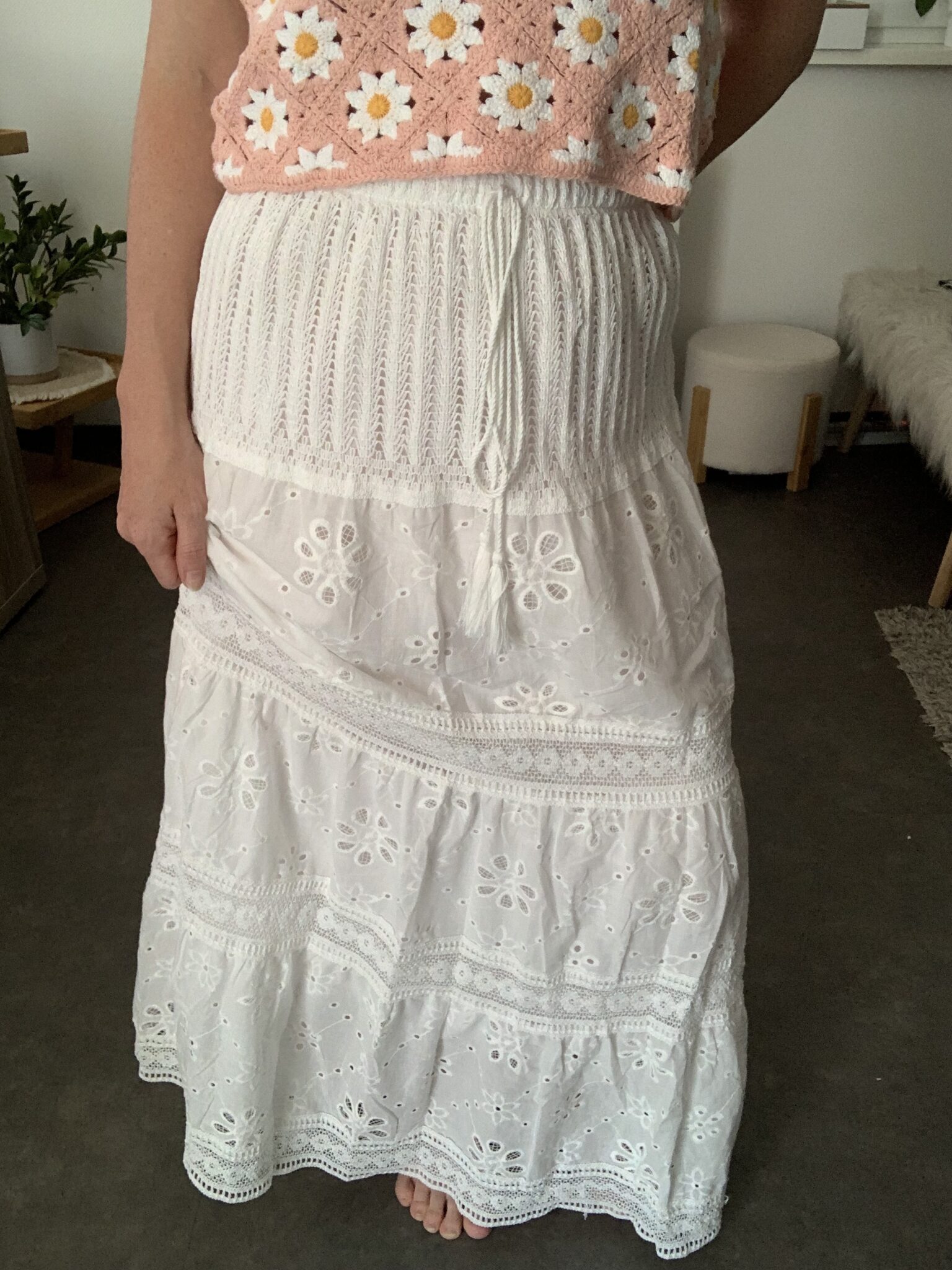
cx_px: 476
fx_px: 1173
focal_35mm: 32
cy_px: 635
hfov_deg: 44.2
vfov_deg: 56.8
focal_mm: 2.87
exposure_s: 1/60
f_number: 2.2
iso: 200
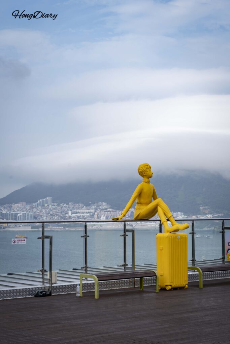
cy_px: 172
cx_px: 115
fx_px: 575
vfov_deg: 33.4
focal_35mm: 60
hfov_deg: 22.6
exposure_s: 1/160
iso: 100
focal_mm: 60
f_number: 11
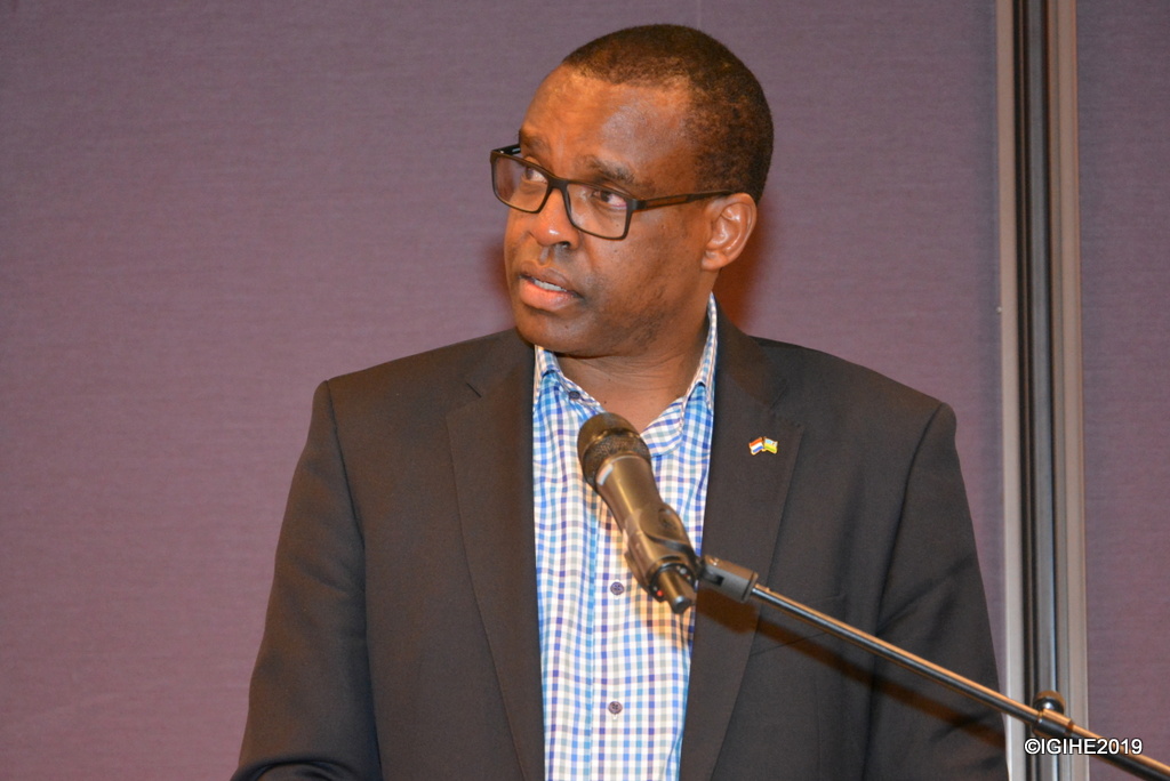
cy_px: 390
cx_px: 585
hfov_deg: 17.1
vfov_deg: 11.4
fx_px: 3902
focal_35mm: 120
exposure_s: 1/60
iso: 3200
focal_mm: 80
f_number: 5.3
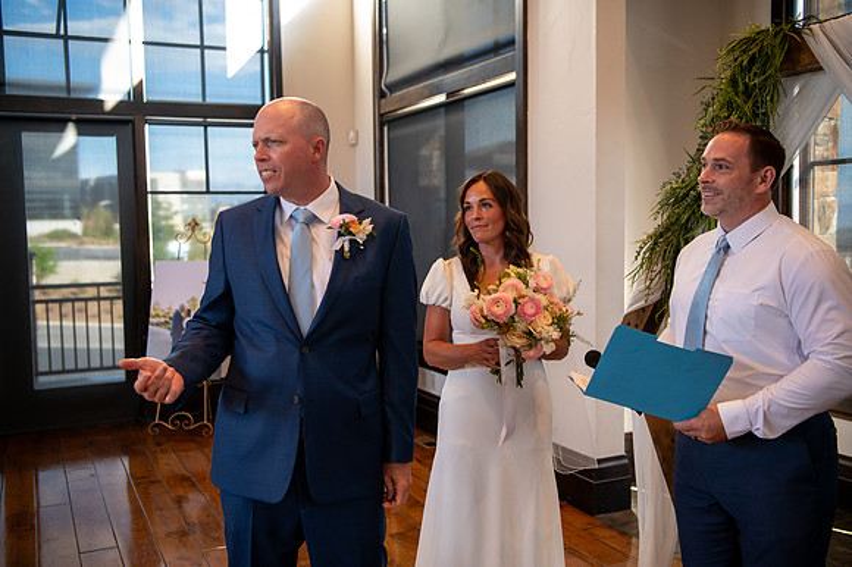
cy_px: 283
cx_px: 418
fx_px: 878
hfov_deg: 51.7
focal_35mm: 37
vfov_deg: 35.8
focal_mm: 36
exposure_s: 1/200
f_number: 3.2
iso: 3200
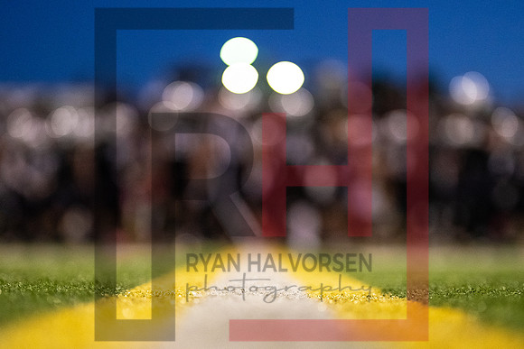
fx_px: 1153
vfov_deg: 17.2
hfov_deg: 25.6
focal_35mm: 79
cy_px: 240
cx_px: 276
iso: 2000
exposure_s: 1/1000
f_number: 1.2
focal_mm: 50
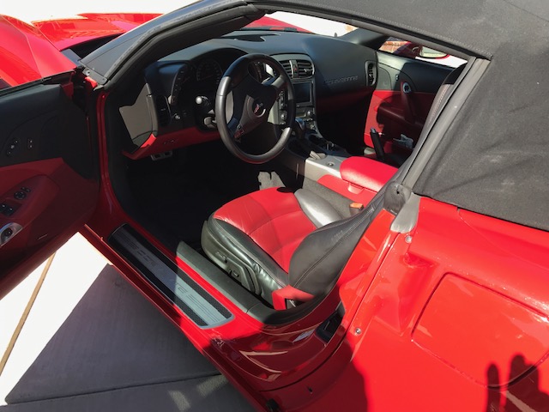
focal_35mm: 28
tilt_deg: -28.3
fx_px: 444
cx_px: 274
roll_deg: -9.5
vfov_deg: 49.7
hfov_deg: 63.4
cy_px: 206
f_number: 1.8
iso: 20
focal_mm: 3.99
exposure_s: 1/580
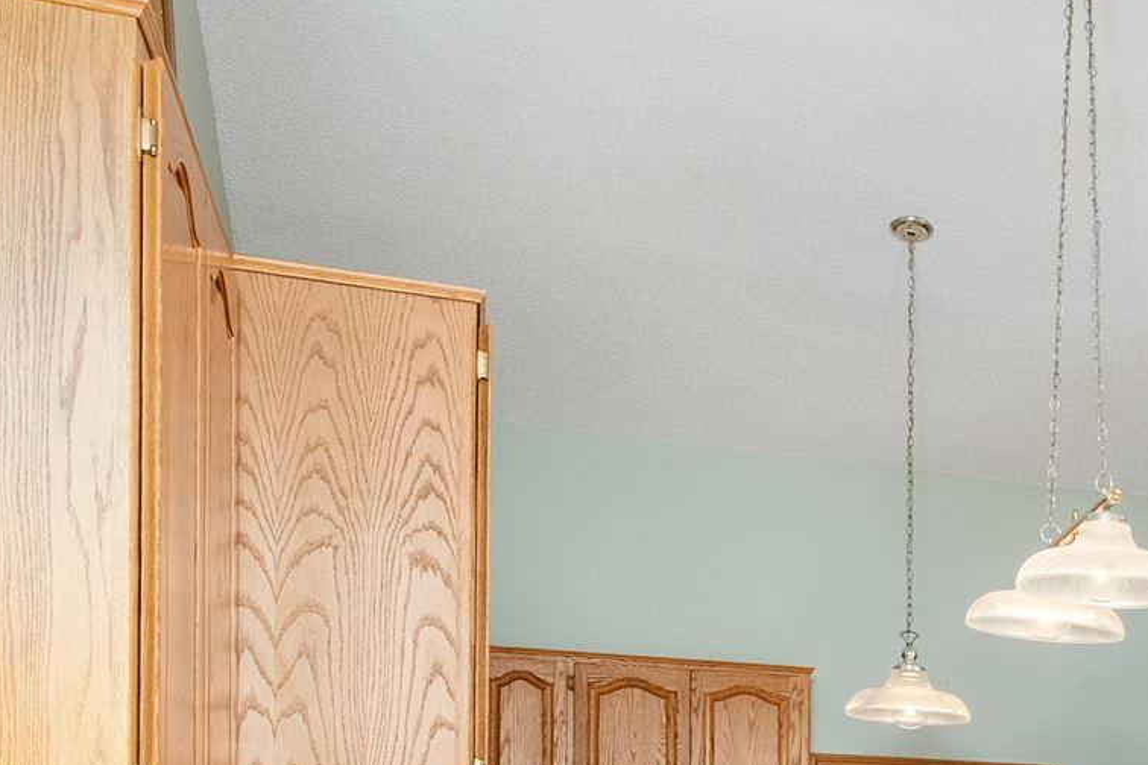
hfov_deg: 24.1
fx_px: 2073
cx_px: 1742
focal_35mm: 65
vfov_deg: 19.6
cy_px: 932
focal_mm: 16
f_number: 8
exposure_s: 1/4
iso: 640
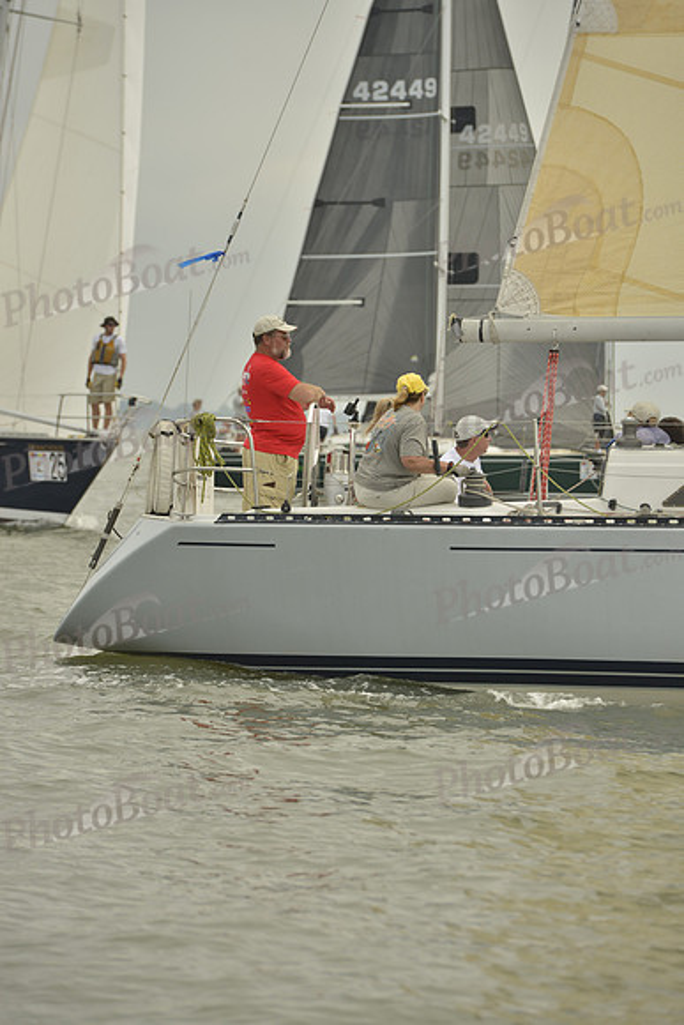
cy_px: 512
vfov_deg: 10.3
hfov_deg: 6.9
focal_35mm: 200
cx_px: 342
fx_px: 5696
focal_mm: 200
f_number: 8
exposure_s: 1/1250
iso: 280
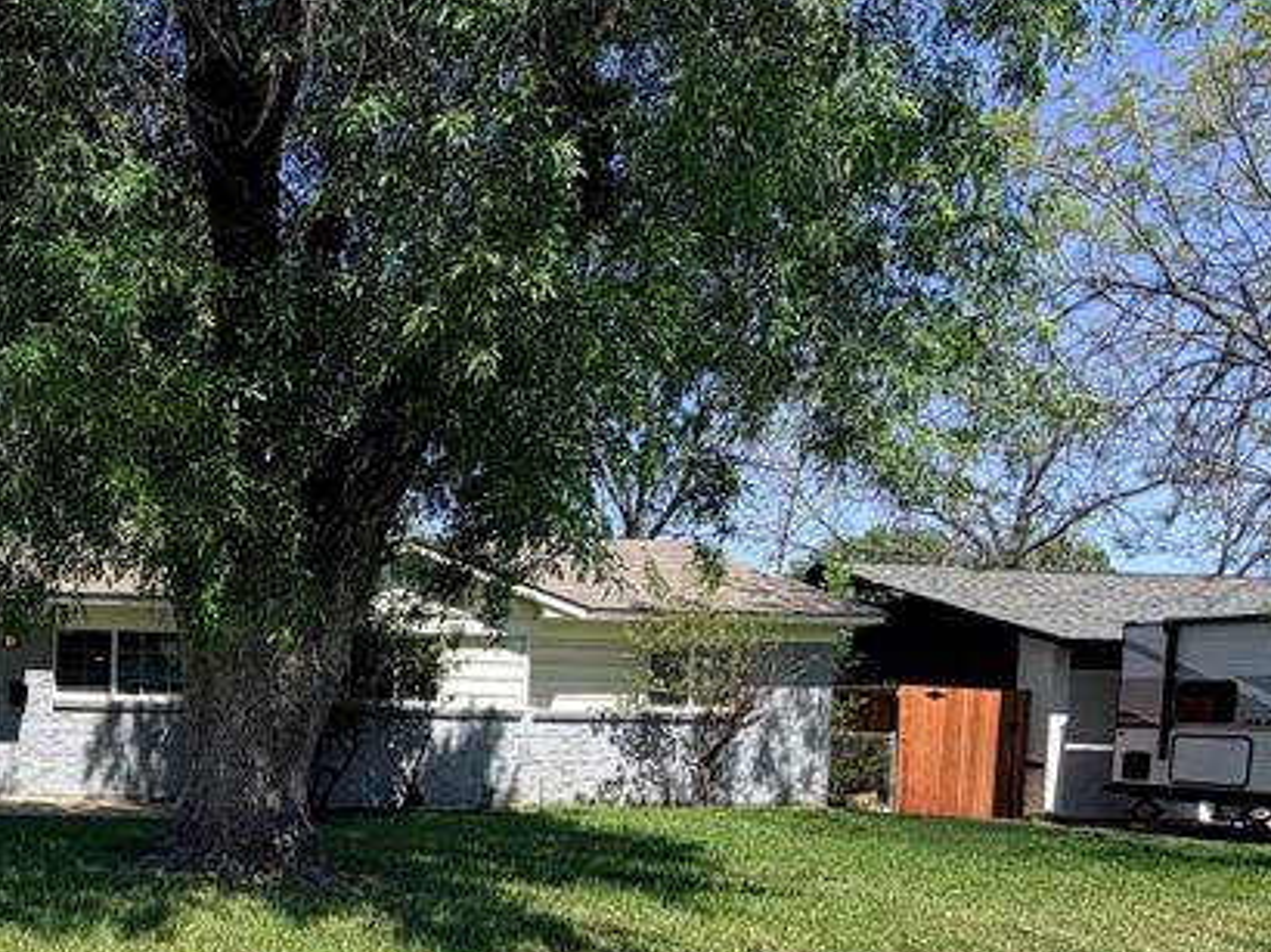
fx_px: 1284
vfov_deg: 38.7
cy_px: 799
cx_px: 87
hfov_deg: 46.5
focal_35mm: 35
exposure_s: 1/770
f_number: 2.2
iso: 20
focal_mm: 2.22
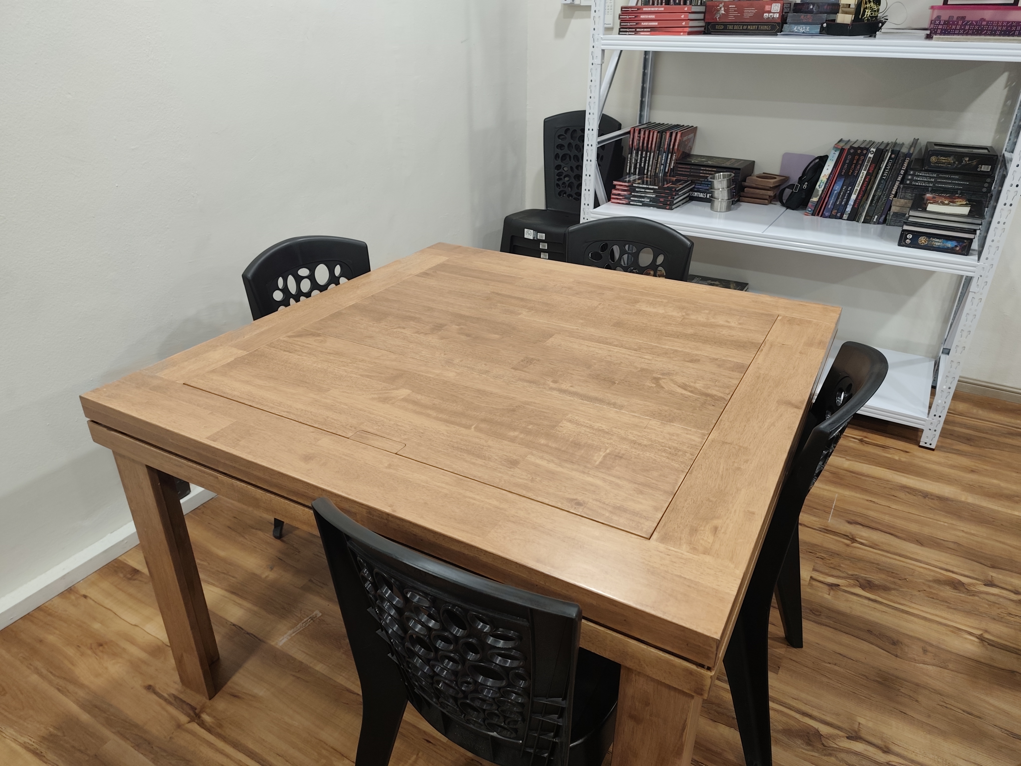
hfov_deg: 73.9
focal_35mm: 23
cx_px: 510
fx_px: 678
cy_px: 383
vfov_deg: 58.9
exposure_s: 1/50
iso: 500
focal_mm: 6.19
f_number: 1.65
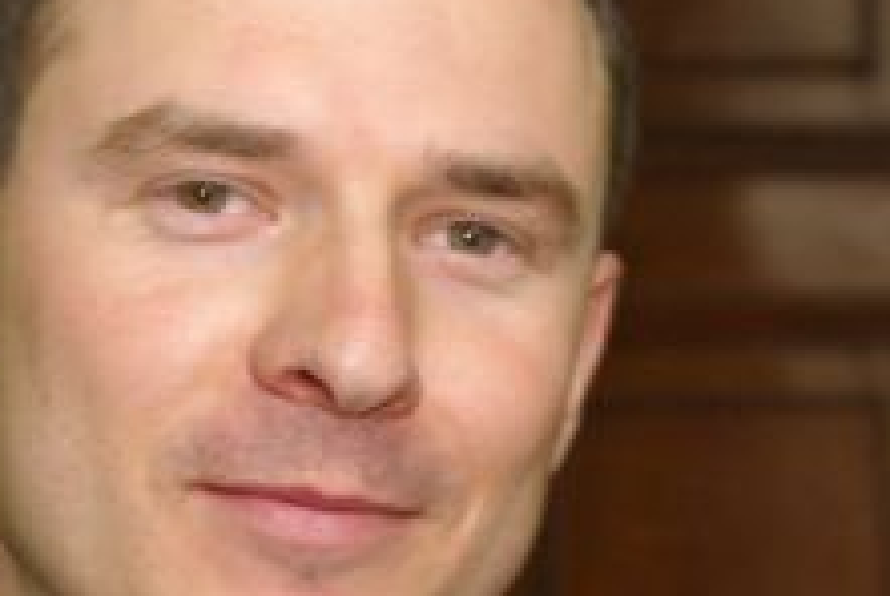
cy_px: 250
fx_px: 4307
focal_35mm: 174
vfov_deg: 7.9
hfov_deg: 11.8
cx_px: 370
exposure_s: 1/60
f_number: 5.6
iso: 800
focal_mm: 43
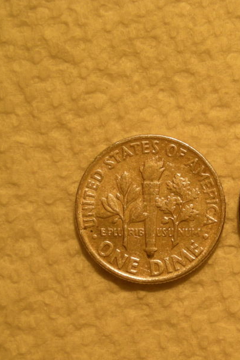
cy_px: 211
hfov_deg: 10.4
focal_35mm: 131
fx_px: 1310
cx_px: 229
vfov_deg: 15.6
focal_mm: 12.3
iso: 74
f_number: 3.9
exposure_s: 1/75.2
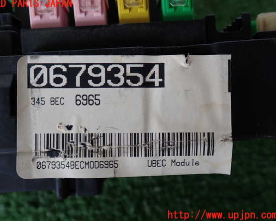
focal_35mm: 38
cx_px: 131
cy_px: 110
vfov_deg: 39.2
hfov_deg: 47.9
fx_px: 310
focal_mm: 6.37
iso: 200
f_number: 2.5
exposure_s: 1/40
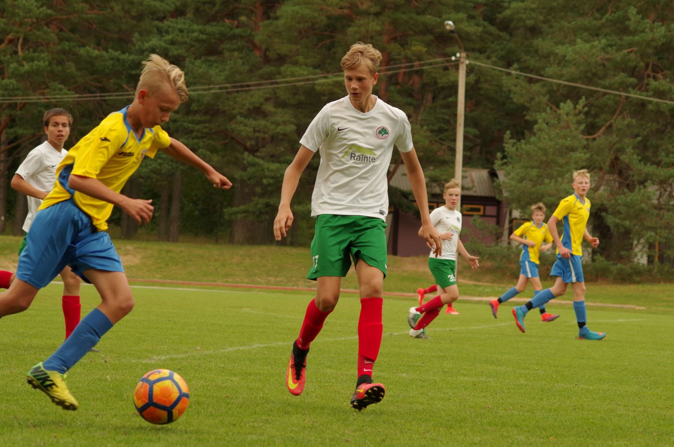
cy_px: 224
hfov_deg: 14.8
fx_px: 2597
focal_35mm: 139
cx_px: 337
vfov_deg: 9.8
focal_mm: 93
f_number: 5
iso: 400
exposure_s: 1/500
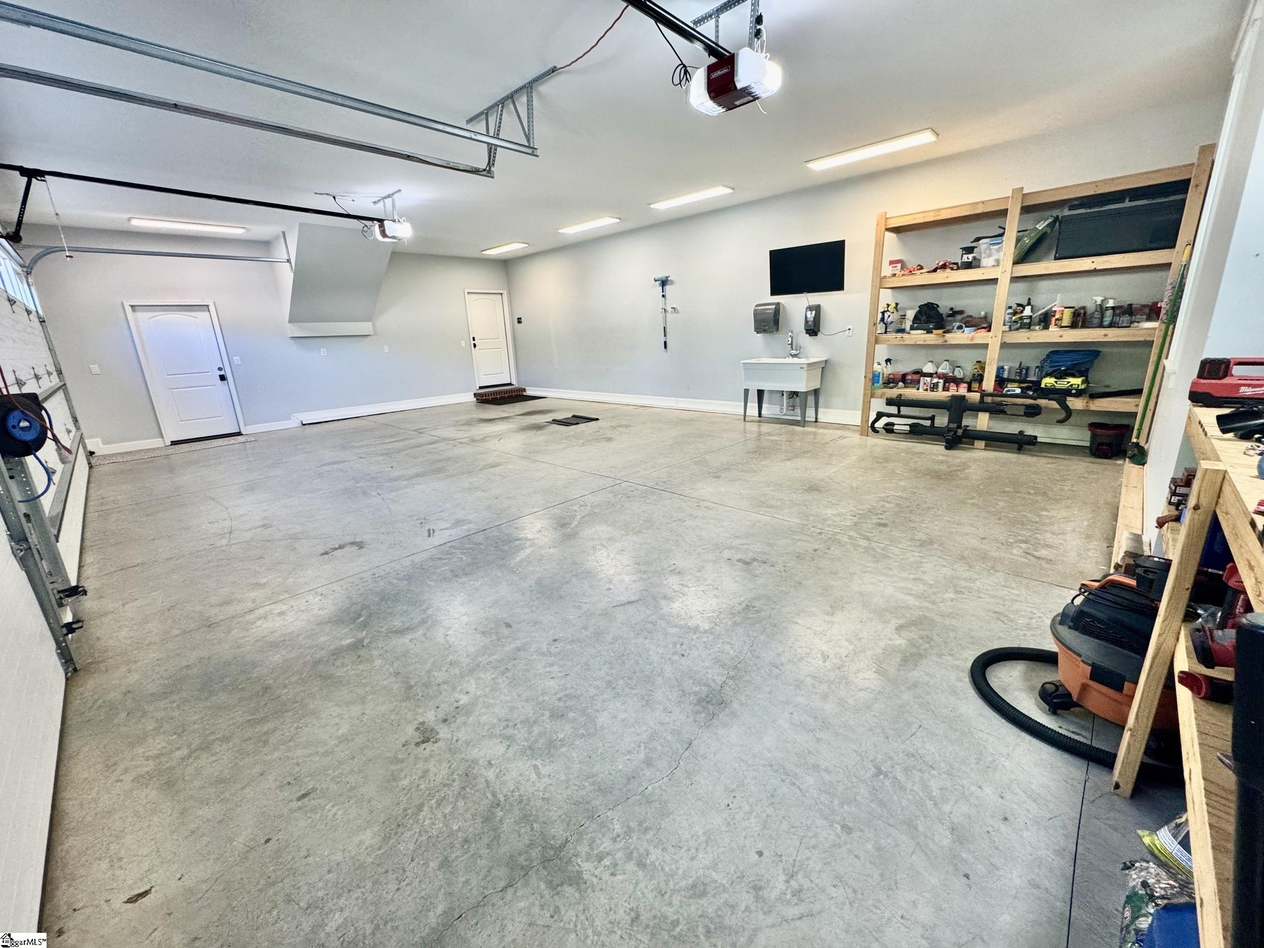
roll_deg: +2.3
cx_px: 632
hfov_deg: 102.1
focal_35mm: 14
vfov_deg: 85.7
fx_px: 511
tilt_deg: -16.1
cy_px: 474
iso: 200
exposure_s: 1/120
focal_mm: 2.22
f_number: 2.2
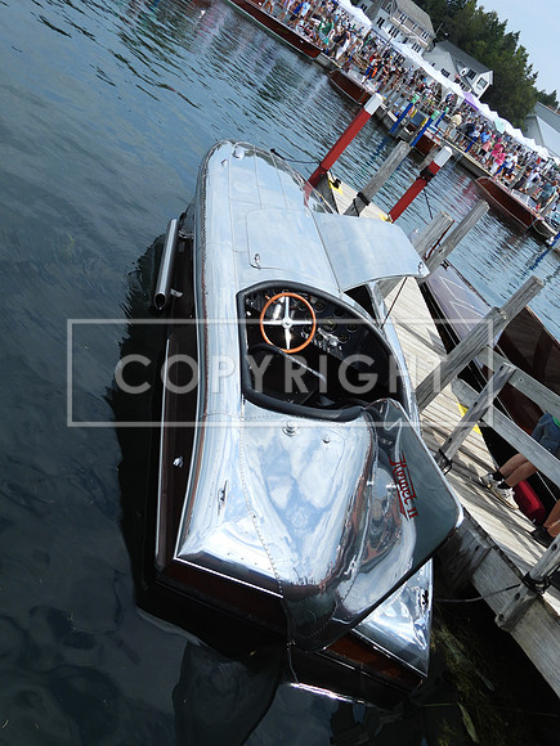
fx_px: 863
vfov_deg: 46.8
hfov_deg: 36.0
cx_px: 280
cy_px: 373
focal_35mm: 40
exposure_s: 1/1600
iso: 100
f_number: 3.2
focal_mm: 7.1
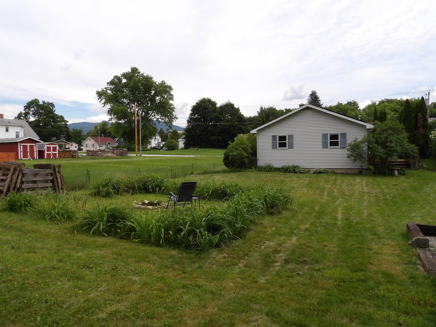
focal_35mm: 24
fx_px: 302
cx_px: 218
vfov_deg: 56.8
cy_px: 164
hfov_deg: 71.6
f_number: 4.6
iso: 100
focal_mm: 4.3
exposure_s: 1/701
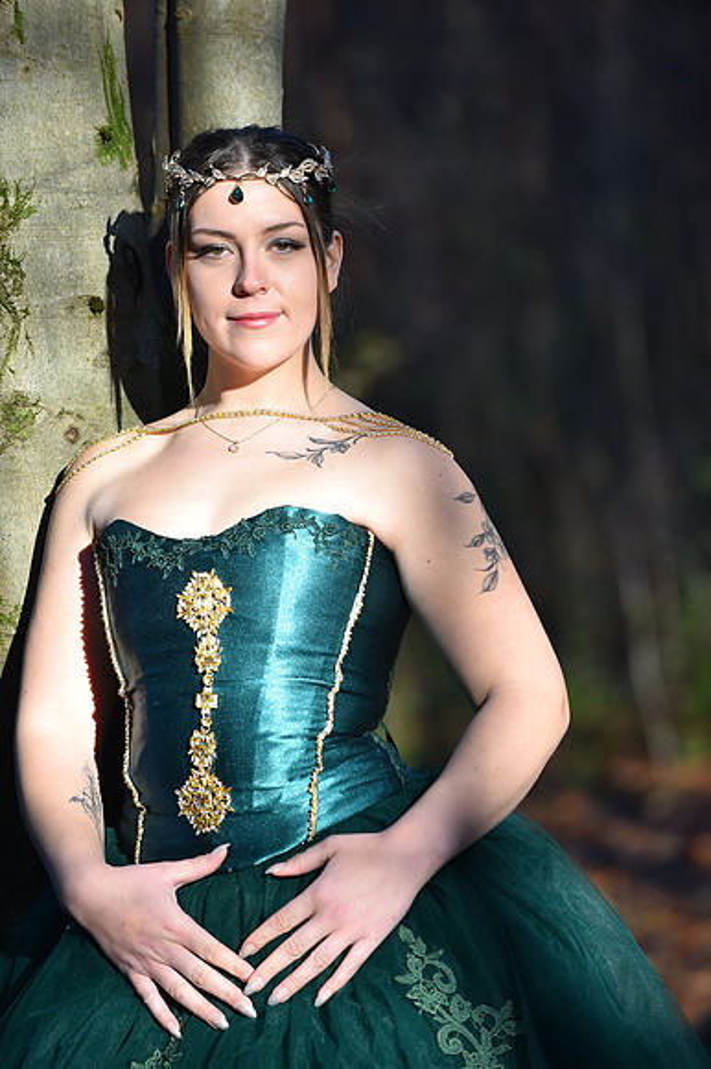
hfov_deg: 6.9
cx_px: 356
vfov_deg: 10.3
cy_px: 534
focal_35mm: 200
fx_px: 5932
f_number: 3.5
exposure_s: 1/2500
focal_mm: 200
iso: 1000
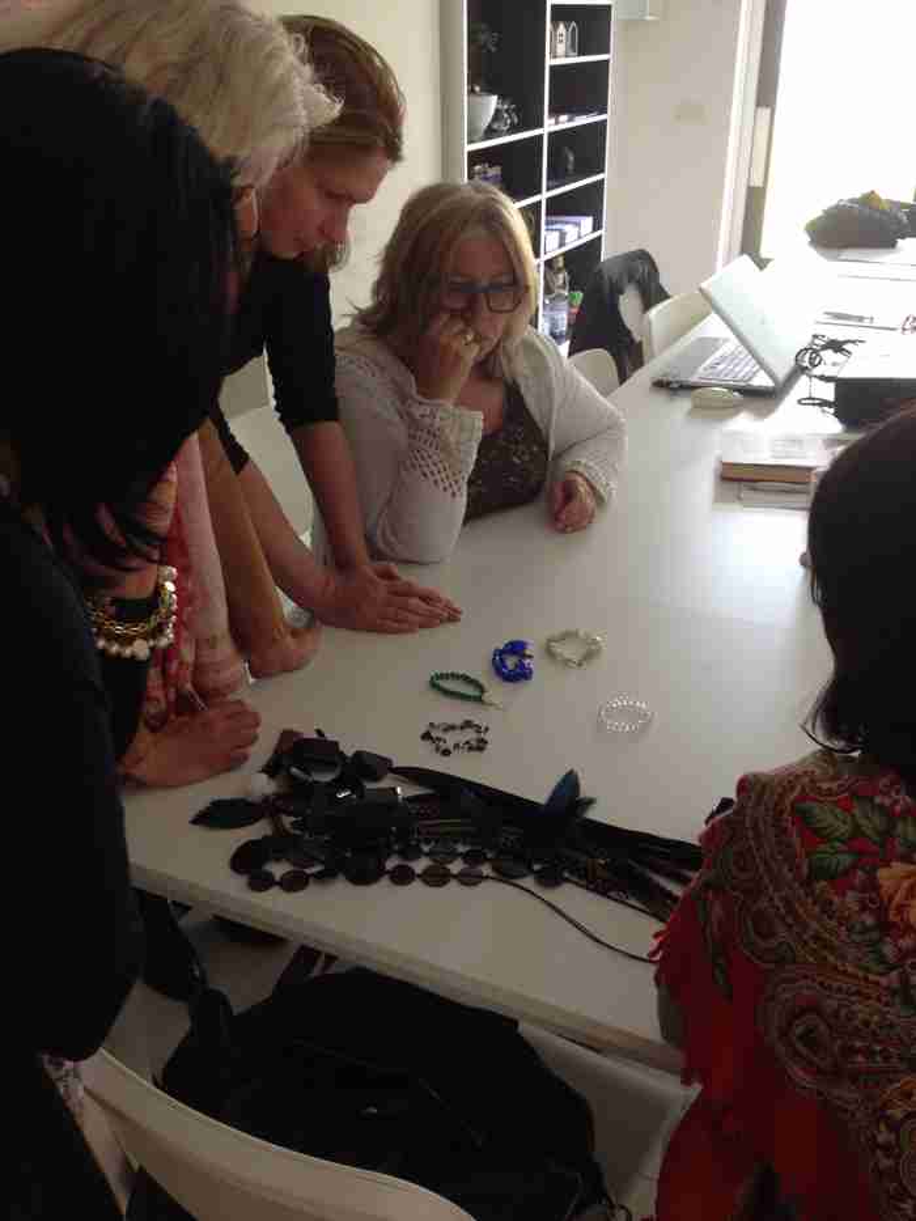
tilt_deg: -27.2
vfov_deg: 52.6
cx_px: 458
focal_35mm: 35
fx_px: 1235
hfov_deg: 40.7
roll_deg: +1.3
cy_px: 610
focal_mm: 4.28
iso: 50
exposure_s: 1/20
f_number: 2.4
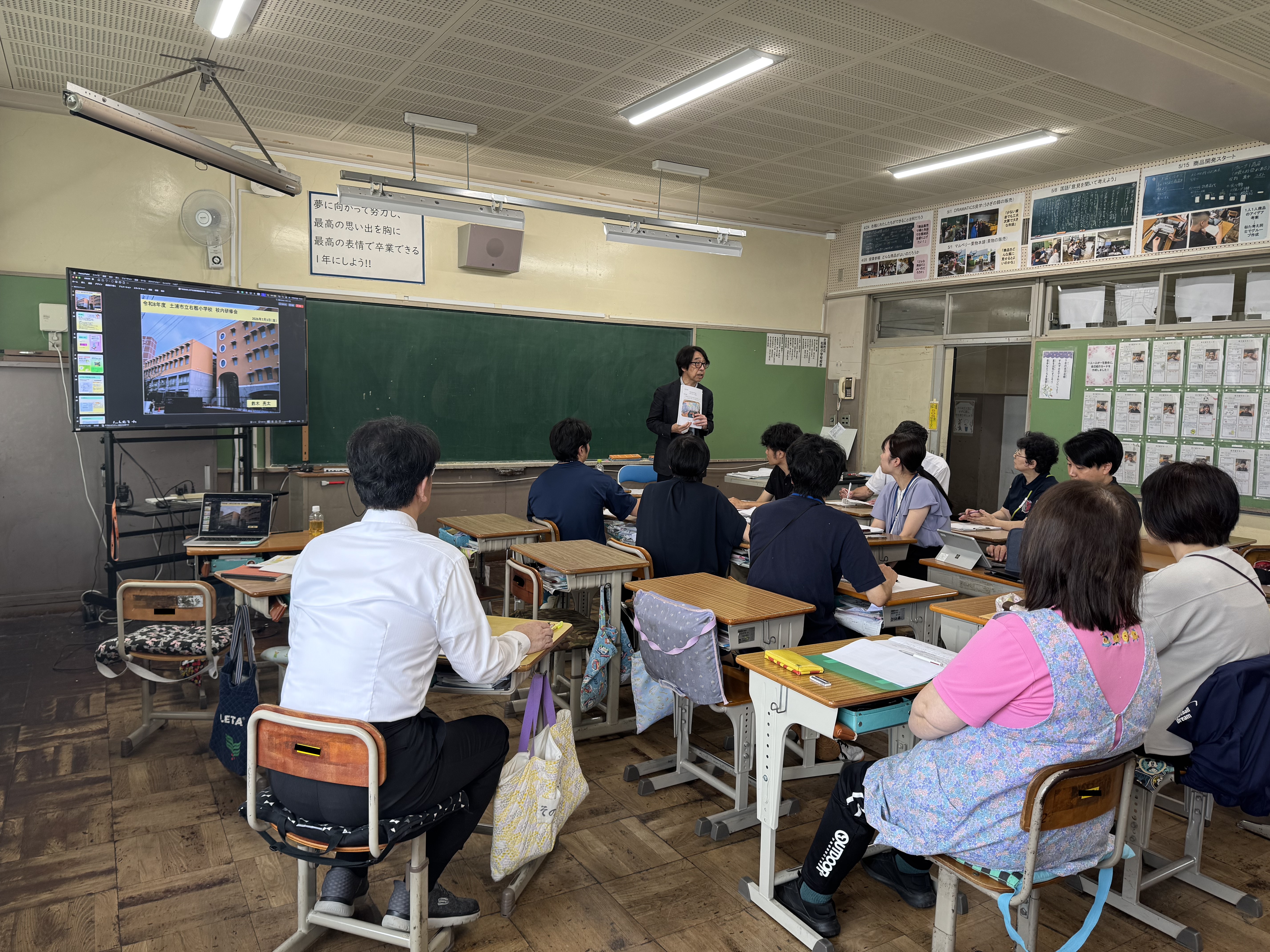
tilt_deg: -4.7
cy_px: 476
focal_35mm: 24
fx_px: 881
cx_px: 635
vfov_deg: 56.8
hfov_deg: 71.6
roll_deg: -1.6
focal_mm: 6.76
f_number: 1.78
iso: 80
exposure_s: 1/100
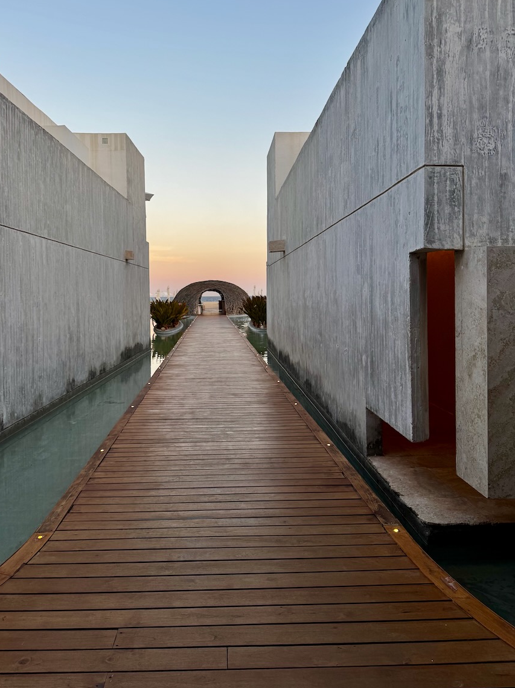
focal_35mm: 27
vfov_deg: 65.1
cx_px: 226
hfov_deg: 51.2
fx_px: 536
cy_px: 303
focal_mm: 6.76
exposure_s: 1/397
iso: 80
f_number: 1.78
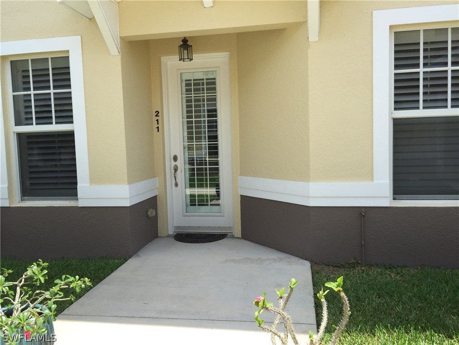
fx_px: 385
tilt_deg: -3.6
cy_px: 172
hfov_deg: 61.7
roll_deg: +1.1
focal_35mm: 29
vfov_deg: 48.2
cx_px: 230
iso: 32
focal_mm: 4.15
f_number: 2.2
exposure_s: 1/942
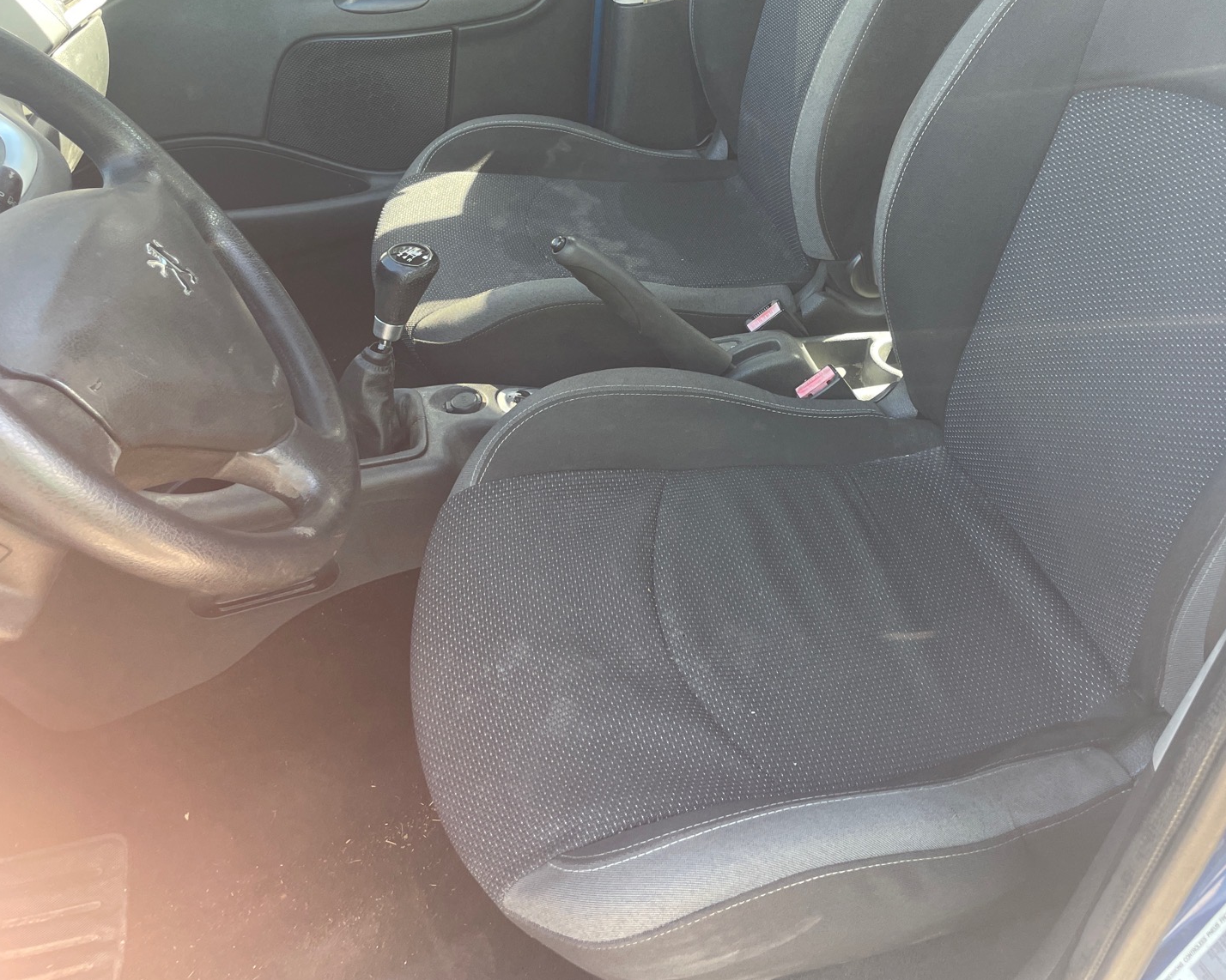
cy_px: 404
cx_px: 728
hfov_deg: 55.3
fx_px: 1161
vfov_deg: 45.6
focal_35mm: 32
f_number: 1.6
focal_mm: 4.2
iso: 100
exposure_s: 1/121
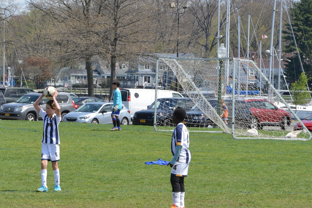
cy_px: 107
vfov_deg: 3.8
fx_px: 3146
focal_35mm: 363
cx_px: 71
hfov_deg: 5.7
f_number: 22
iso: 560
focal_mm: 200
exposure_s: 1/125
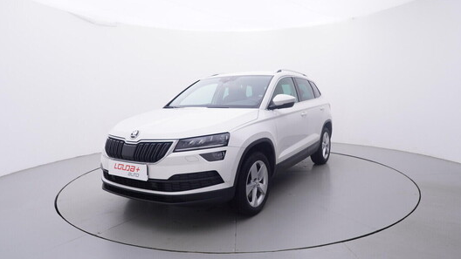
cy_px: 133
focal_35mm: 25
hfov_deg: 75.0
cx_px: 238
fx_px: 300
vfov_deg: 46.7
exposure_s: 1/80
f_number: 5
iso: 200
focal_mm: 15
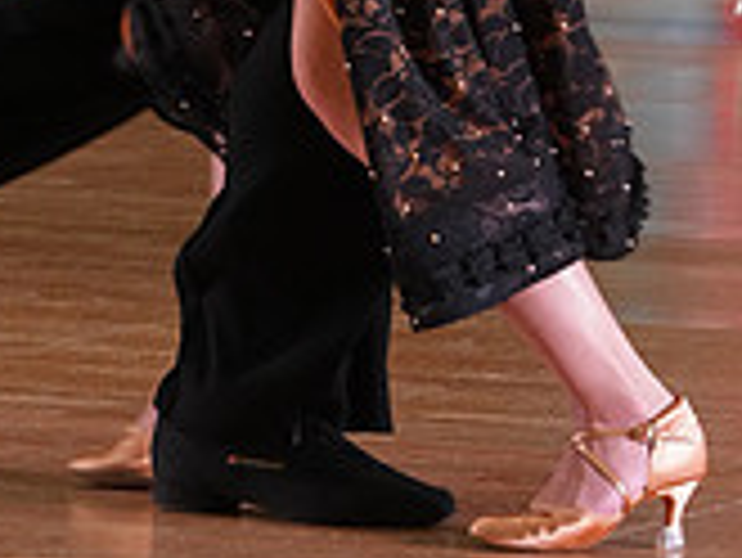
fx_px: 11069
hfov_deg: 3.8
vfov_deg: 2.9
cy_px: -450
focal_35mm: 516
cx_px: 191
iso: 3200
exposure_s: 1/200
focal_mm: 153
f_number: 7.1
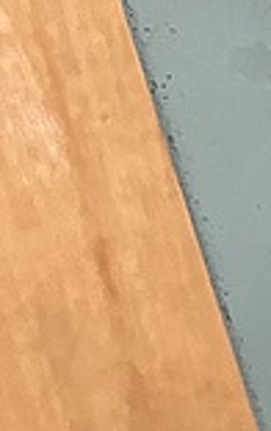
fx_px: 1330
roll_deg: +1.2
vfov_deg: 17.3
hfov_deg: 9.5
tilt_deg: -42.9
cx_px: 777
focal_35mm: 113
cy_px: 558
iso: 500
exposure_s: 1/55
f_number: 1.6
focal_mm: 5.1
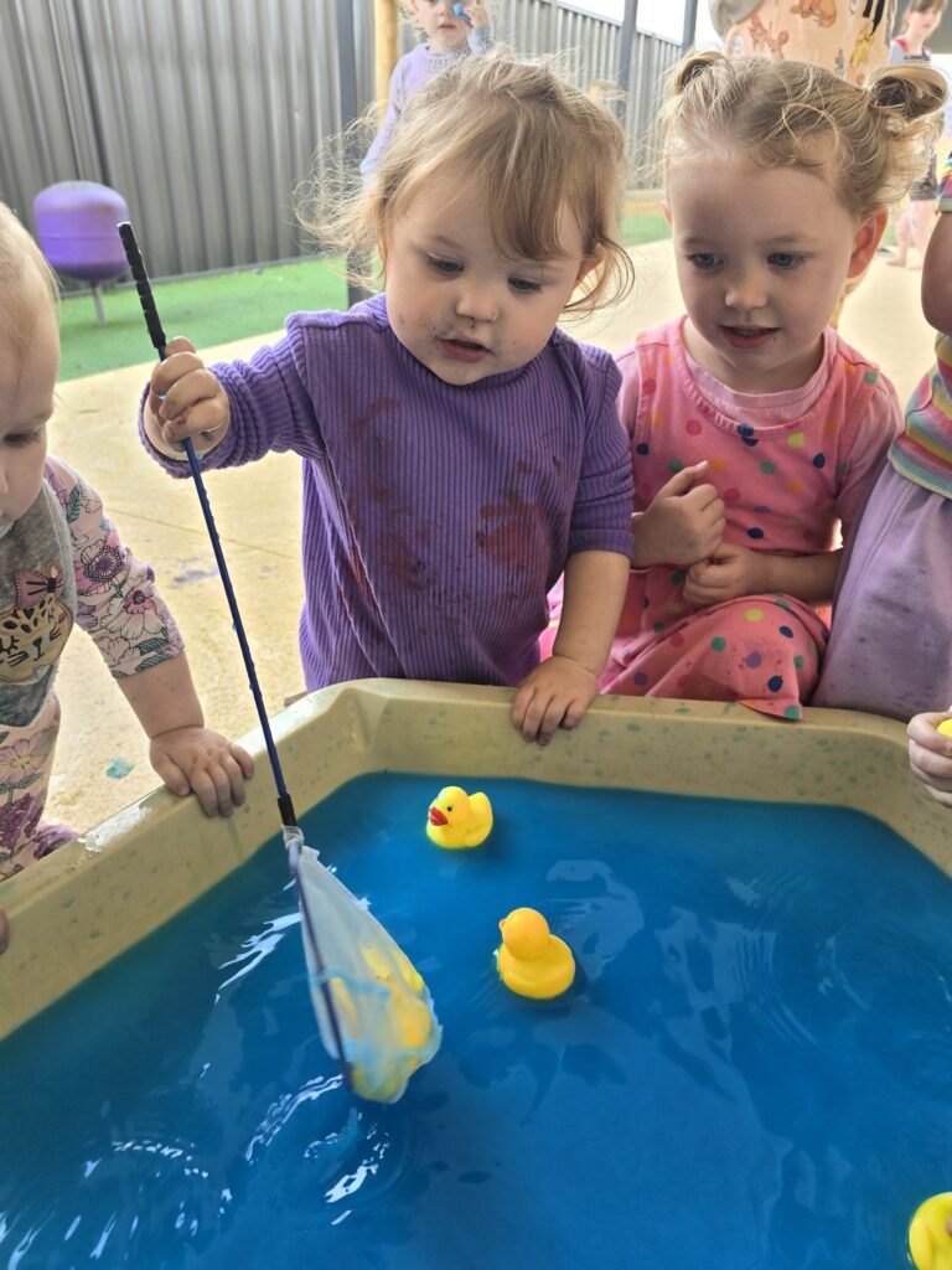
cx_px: 476
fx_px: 843
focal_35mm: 23
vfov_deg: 73.9
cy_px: 635
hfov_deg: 58.9
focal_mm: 6.3
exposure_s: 1/180
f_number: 1.7
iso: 80
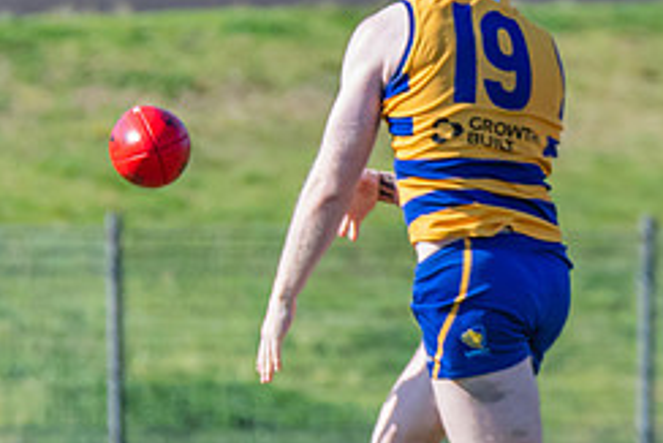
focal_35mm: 1410
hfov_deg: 1.5
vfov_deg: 1.0
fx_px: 25982
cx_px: 168
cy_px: 57
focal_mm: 360
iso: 720
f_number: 6
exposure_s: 1/1600
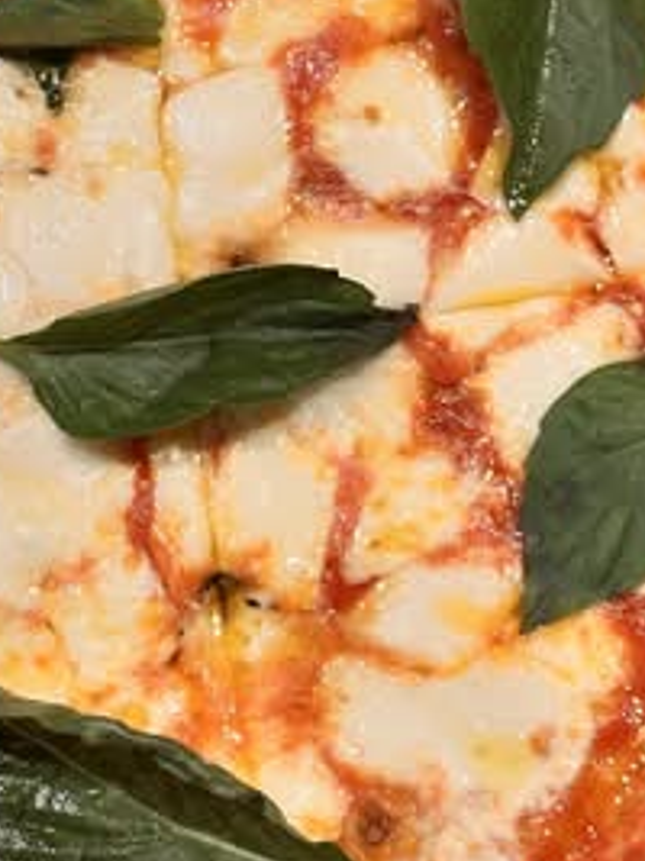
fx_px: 3282
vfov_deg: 14.9
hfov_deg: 11.2
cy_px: 269
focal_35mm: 132
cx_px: 168
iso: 125
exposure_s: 1/60
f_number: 1.78
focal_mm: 6.86
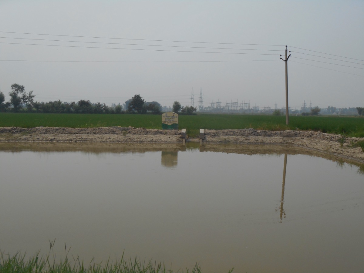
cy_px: 136
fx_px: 431
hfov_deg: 45.8
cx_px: 182
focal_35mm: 41
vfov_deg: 35.1
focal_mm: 7.2
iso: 80
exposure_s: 1/1600
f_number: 3.9
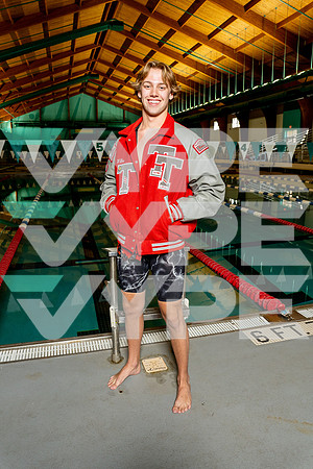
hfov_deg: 47.9
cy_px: 234
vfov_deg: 67.4
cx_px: 156
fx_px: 352
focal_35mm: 27
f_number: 5.6
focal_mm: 27
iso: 1600
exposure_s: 1/250
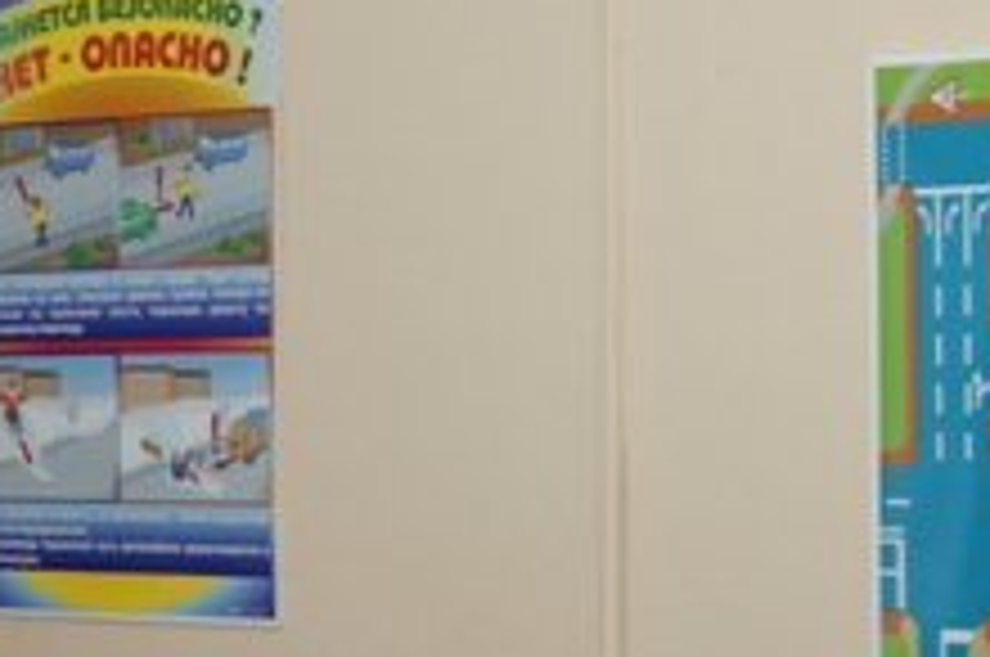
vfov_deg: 9.6
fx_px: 3899
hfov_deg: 14.4
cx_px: 320
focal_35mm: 142
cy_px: 508
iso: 400
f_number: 5.6
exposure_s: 1/60
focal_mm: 26
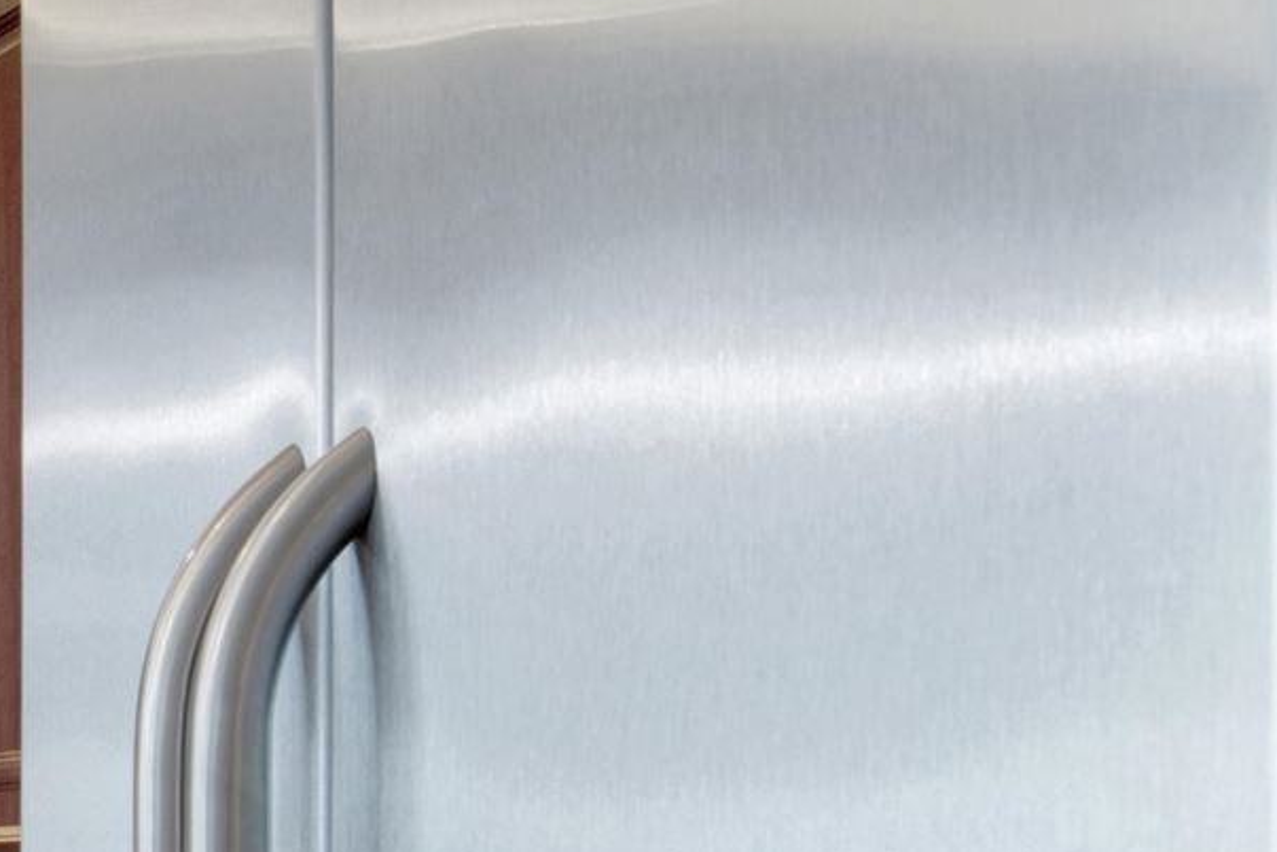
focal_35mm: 107
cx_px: -1317
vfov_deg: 12.6
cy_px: 882
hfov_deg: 15.2
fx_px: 3795
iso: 200
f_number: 11
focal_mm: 21
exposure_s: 1/2.5
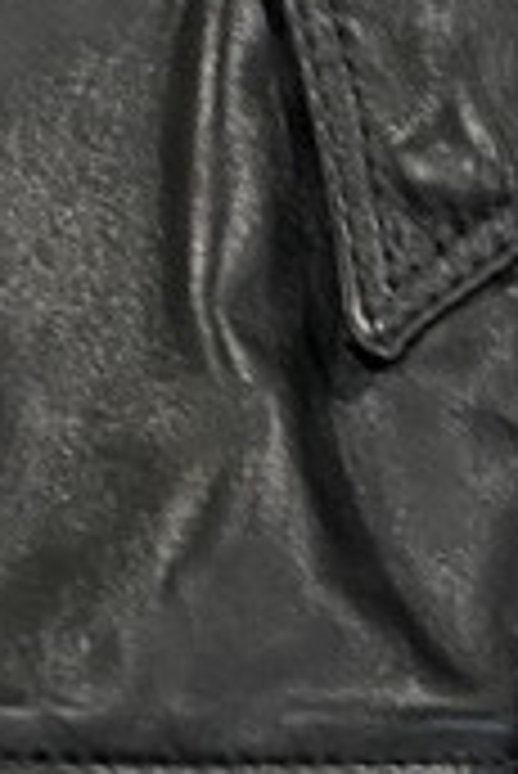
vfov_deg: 10.4
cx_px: 786
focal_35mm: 190
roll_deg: -0.5
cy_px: 1215
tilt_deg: -18.9
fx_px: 4092
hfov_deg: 7.1
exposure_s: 1/50
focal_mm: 4.25
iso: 80
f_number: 1.8
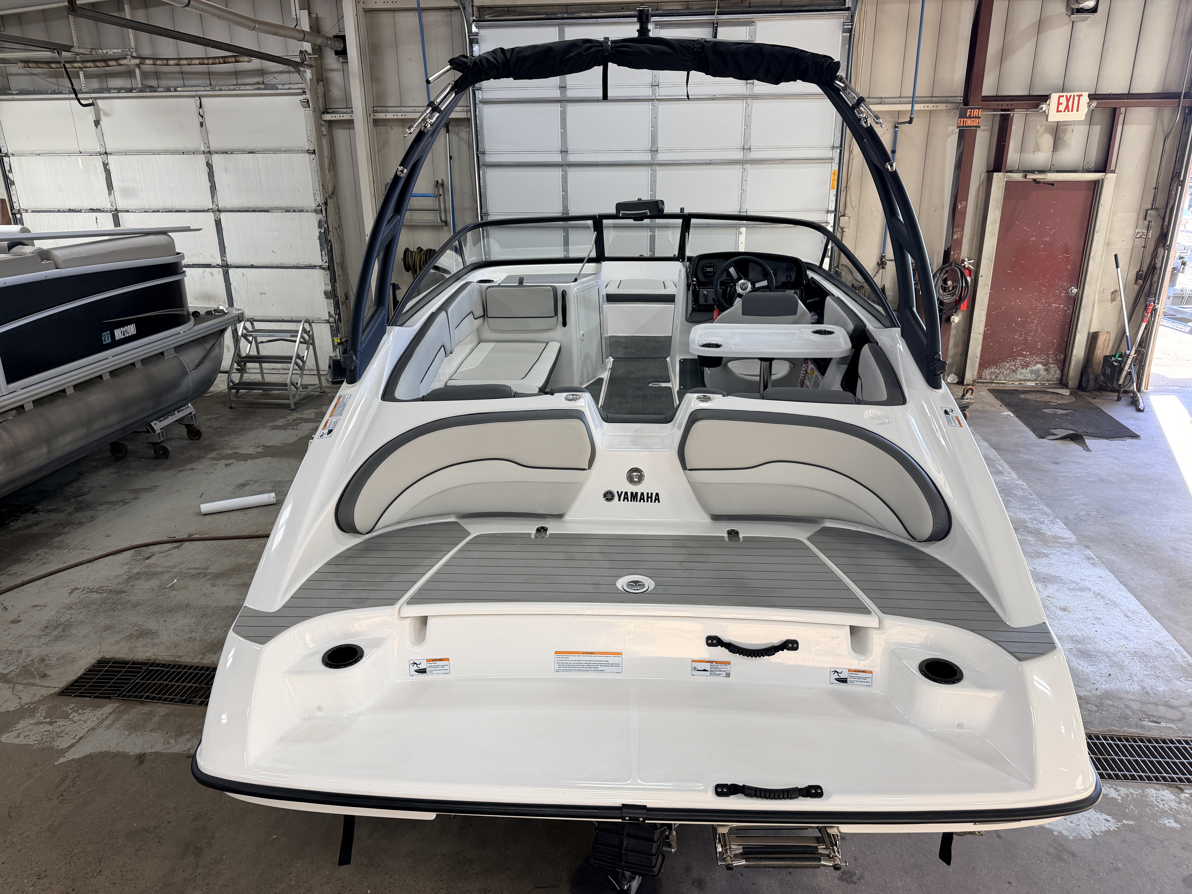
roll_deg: +0.7
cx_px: 596
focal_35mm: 24
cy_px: 447
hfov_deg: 71.6
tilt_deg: -19.4
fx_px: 826
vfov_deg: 56.8
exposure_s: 1/120
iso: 100
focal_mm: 6.76
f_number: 1.78
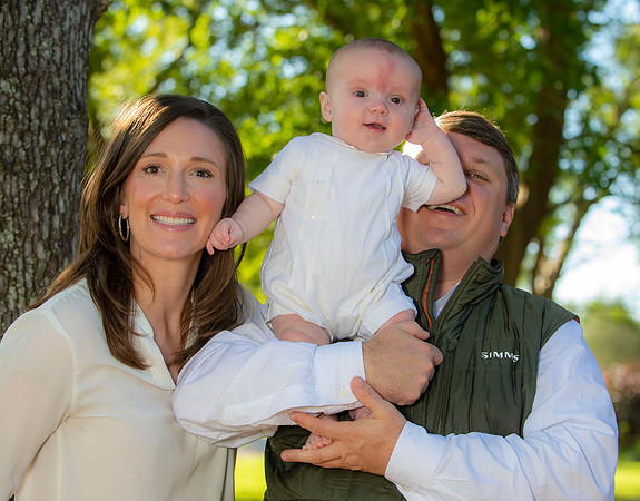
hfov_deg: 24.7
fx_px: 1463
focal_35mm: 78
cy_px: 250
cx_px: 360
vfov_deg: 19.4
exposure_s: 1/250
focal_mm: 70
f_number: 6.3
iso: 250
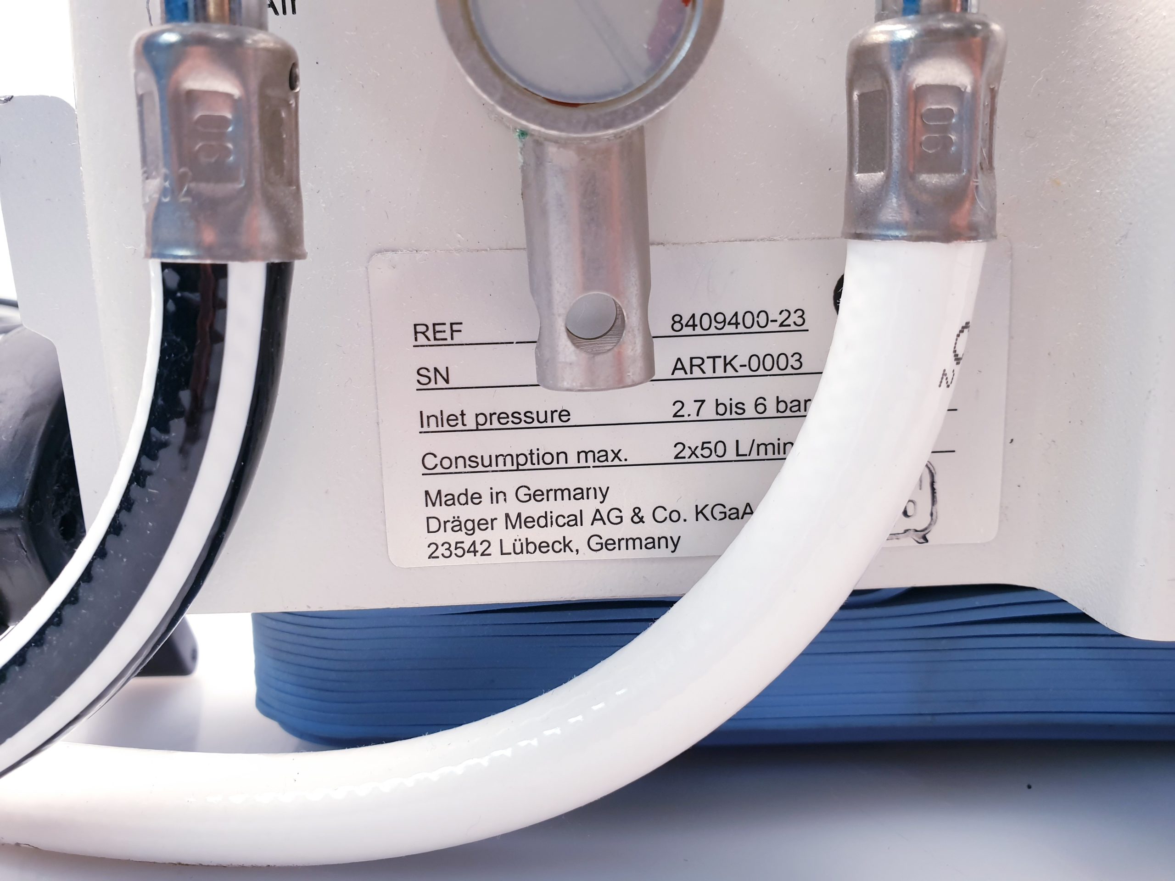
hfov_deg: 67.3
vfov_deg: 53.1
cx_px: 588
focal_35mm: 26
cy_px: 440
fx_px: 883
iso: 100
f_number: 2.4
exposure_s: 1/50
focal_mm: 4.3
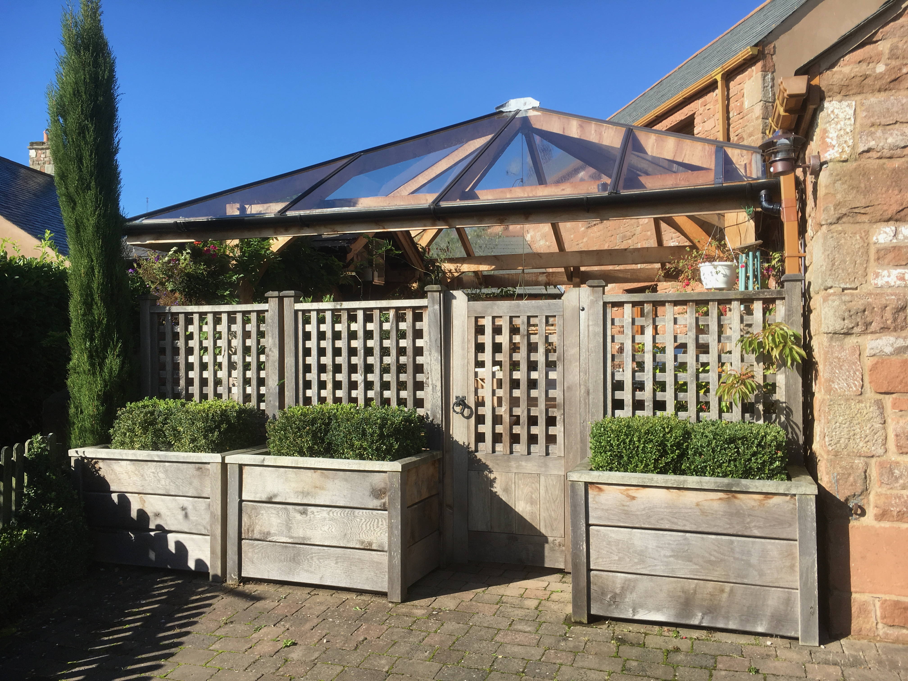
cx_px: 454
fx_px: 761
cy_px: 340
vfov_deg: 48.2
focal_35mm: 29
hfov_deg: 61.7
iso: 25
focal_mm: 4.15
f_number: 2.2
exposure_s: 1/894
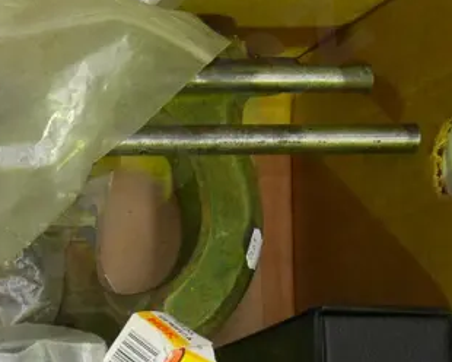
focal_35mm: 142
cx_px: -246
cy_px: 456
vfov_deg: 10.7
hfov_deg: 12.8
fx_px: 1900
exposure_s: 1/100
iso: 3200
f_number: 4.9
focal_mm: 22
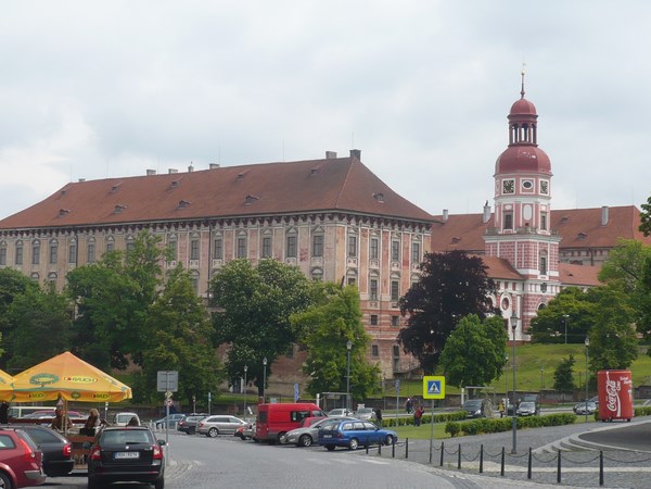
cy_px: 244
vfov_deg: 21.6
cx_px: 326
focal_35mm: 68
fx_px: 1279
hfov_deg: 28.6
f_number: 10
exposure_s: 1/160
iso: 100
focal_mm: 8.3
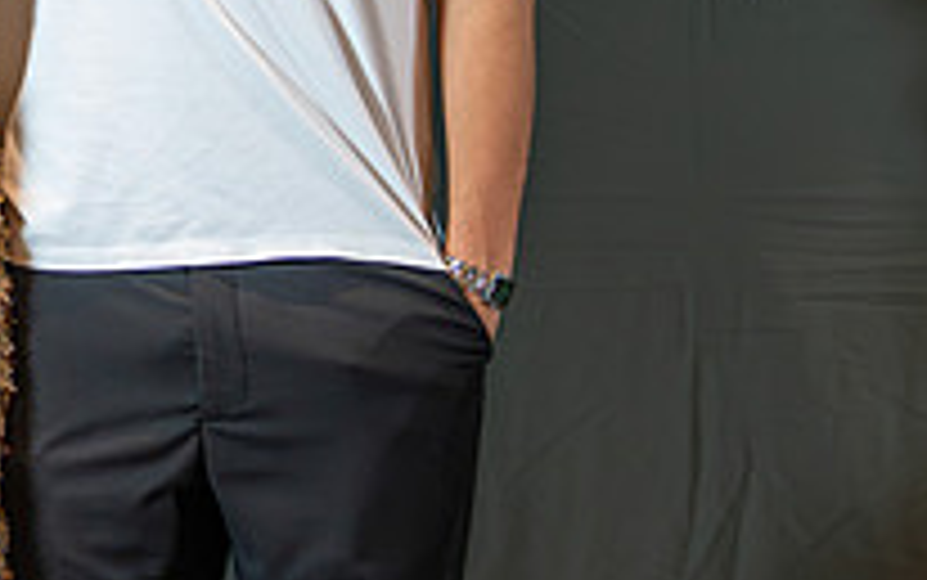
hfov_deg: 13.0
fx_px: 4044
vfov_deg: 8.1
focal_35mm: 160
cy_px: -180
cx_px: 61
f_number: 1.2
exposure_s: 1/400
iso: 1000
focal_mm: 50
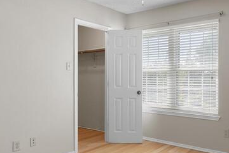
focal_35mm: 32
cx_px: 177
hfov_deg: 55.3
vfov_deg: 41.1
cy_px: 78
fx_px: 204
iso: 400
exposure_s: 1/4
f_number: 10
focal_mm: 18
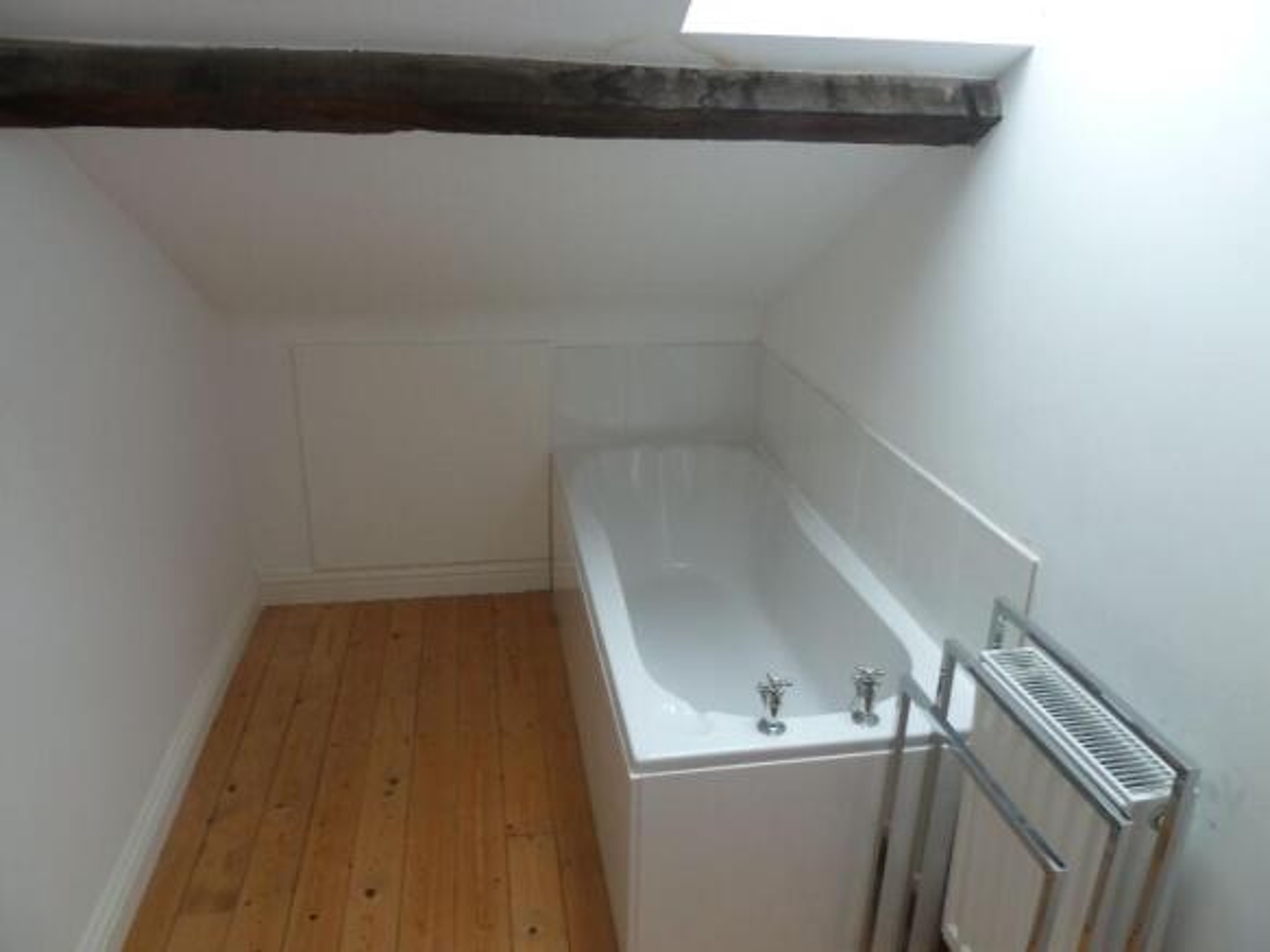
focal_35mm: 25
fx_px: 917
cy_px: 476
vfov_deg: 54.9
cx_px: 635
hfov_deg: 69.4
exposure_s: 1/30
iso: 80
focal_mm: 4.1
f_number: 3.3
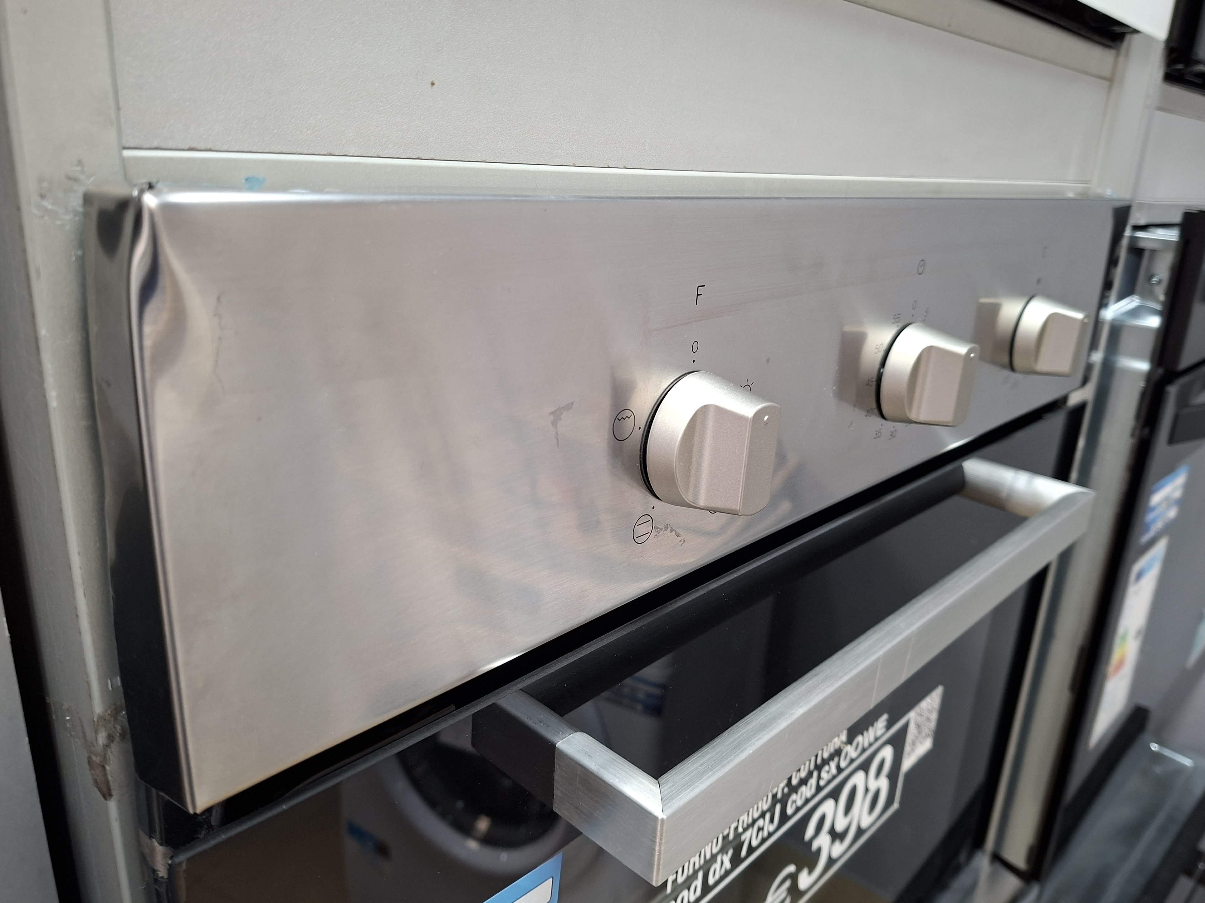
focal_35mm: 24
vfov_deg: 56.8
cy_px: 437
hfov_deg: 71.6
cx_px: 621
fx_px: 835
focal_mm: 5.54
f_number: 1.8
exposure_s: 1/33
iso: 250
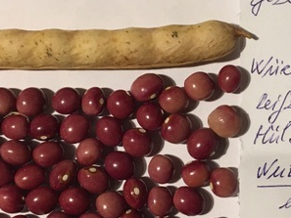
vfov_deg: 18.9
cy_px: 125
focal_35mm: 78
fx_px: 656
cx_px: 256
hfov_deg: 24.4
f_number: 2.2
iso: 100
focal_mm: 4.15
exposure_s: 1/33
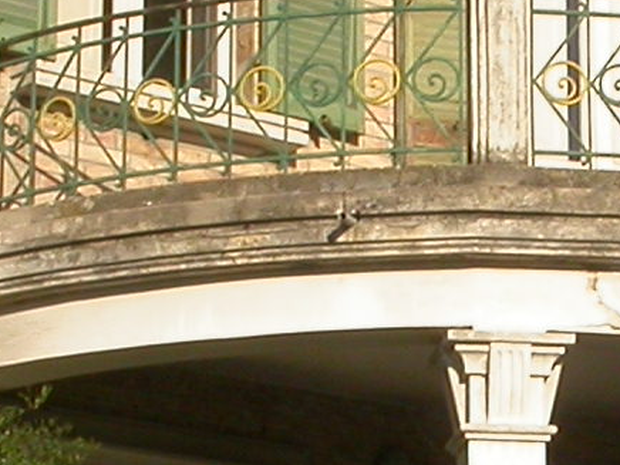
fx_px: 3546
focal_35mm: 198
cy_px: 304
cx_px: 536
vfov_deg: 7.5
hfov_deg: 10.0
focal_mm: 7.85
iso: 100
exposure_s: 1/267
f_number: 7.5
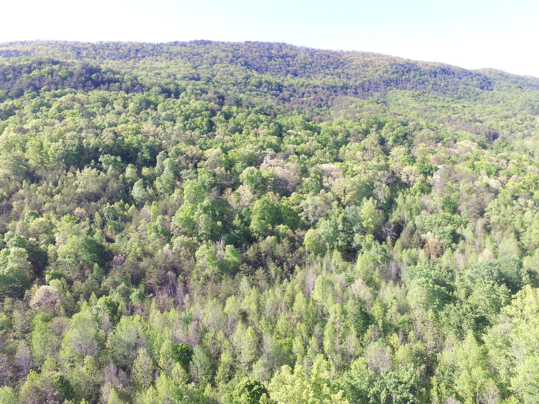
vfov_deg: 66.0
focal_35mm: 20
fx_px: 311
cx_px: 270
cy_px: 202
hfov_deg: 81.7
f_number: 2.8
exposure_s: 1/241
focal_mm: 3.61
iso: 100
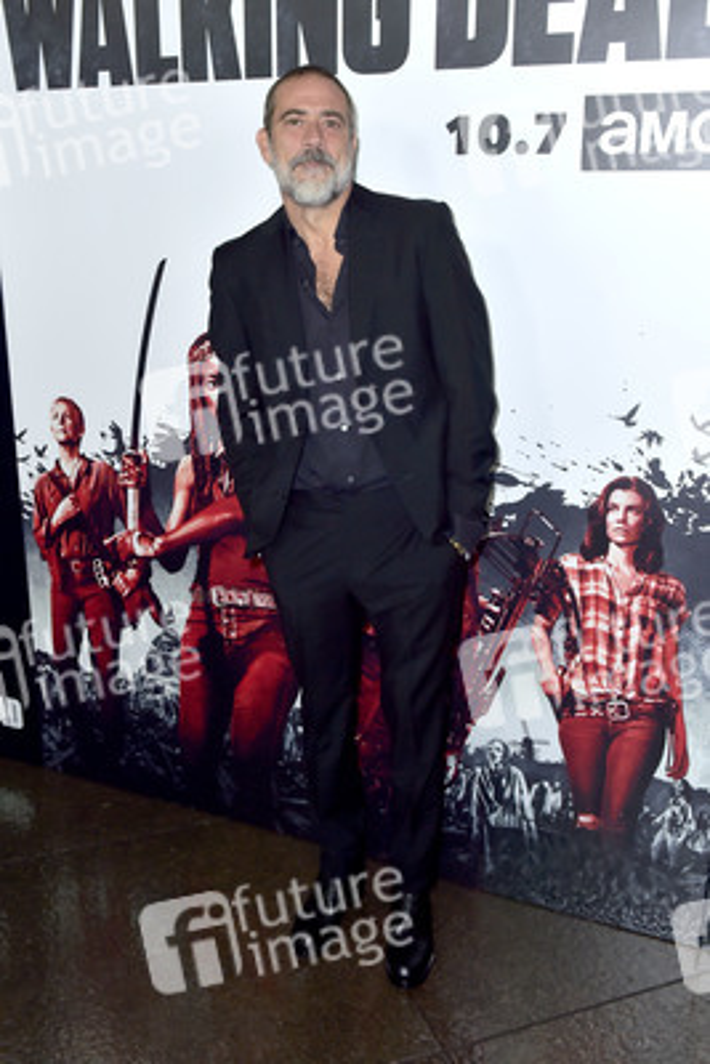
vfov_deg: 63.6
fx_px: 857
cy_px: 532
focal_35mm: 29
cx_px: 355
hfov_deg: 45.0
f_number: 5.6
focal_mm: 29
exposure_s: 1/200
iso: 400
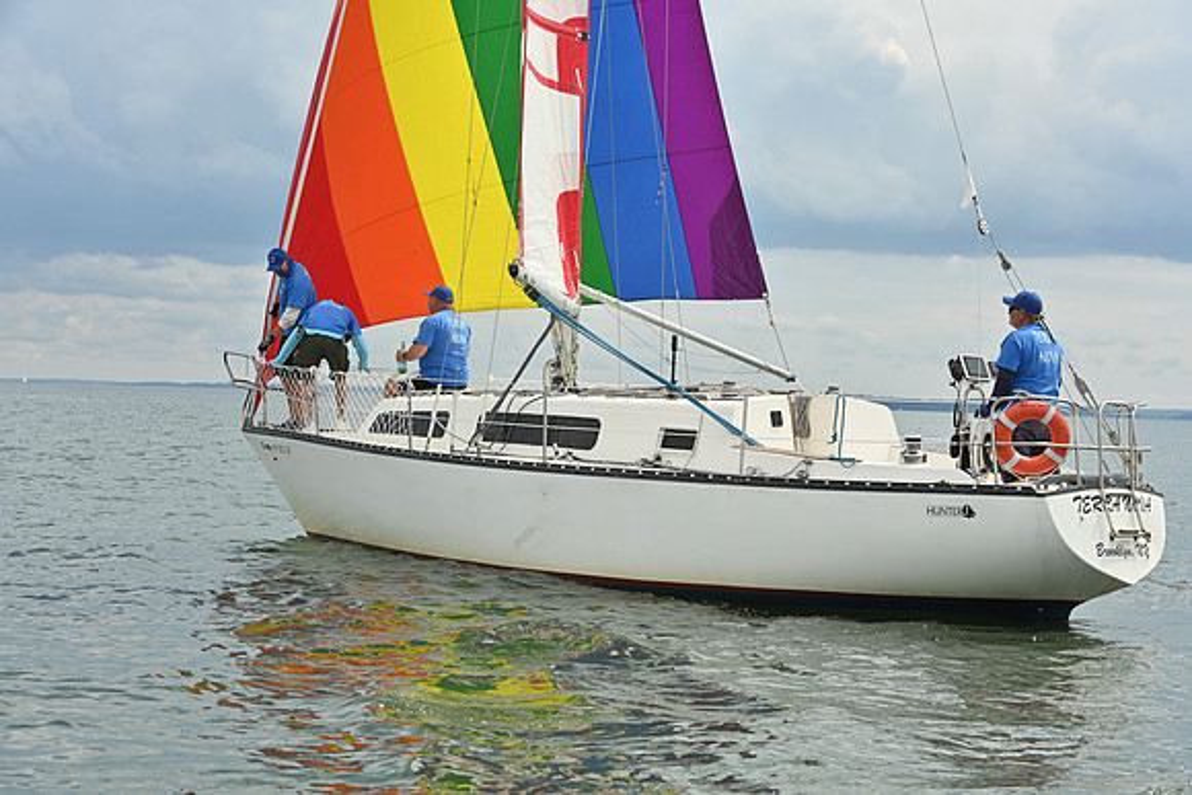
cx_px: 596
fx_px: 2318
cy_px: 398
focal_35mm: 70
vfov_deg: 19.5
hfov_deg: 28.8
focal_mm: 70
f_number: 7.1
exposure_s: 1/1250
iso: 320
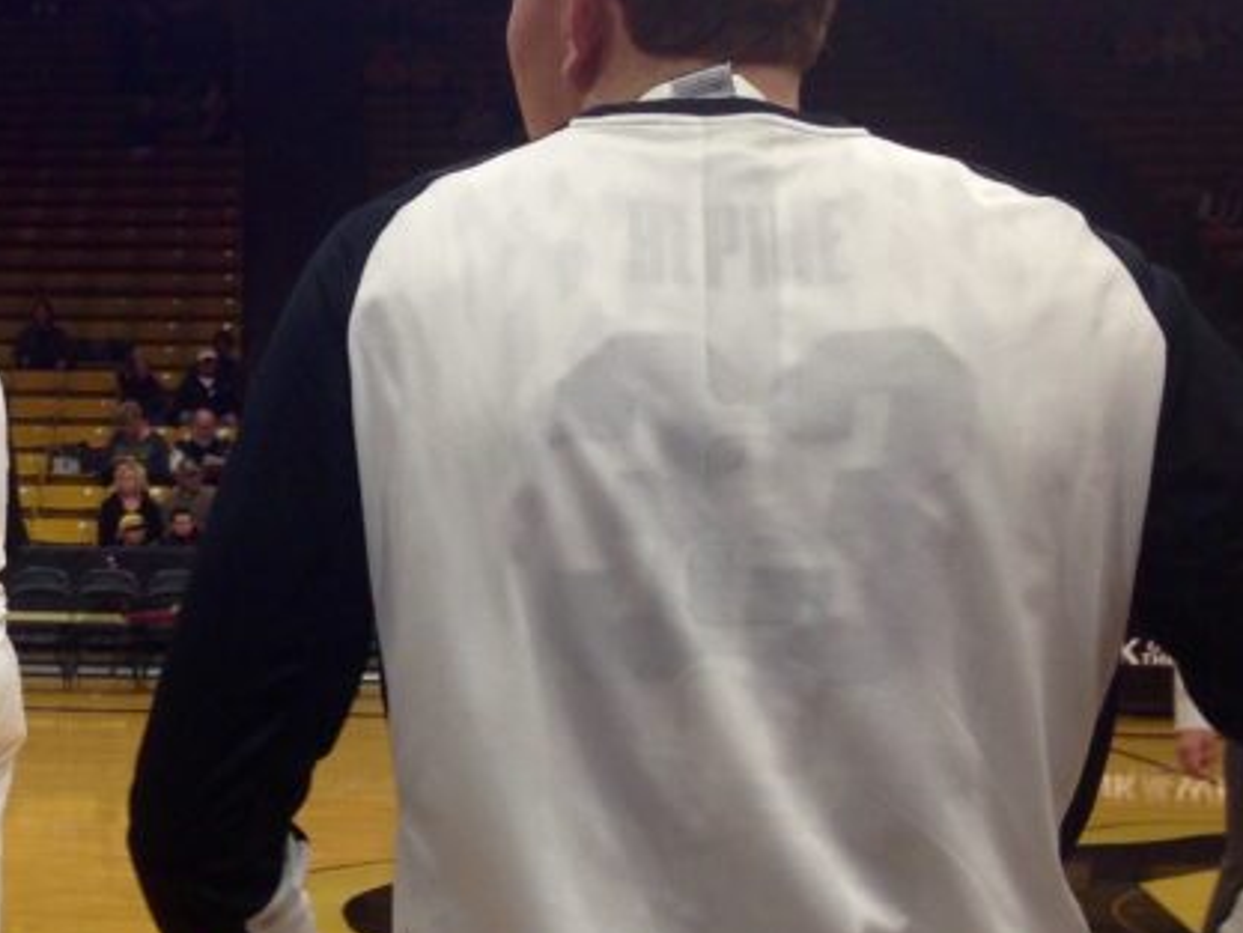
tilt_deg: -1.8
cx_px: -18
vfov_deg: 18.2
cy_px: 545
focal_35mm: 81
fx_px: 2909
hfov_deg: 23.1
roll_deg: -1.6
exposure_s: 1/63
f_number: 2.4
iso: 50
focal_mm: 4.12
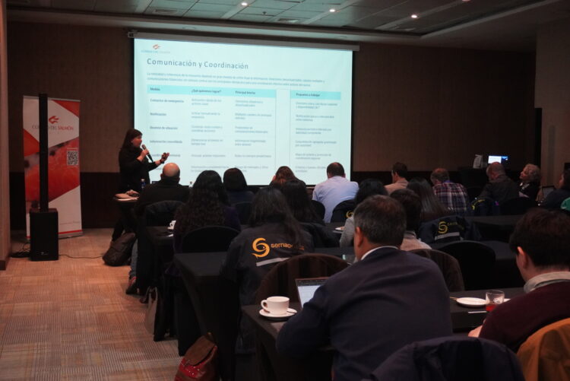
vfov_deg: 30.9
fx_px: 689
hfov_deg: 44.9
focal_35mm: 44
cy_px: 190
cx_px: 285
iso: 5000
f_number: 4.5
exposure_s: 1/160
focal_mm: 29
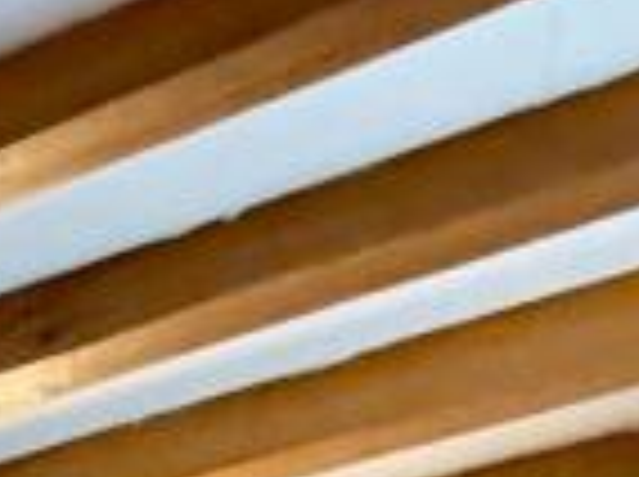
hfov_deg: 12.6
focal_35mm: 101
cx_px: -1080
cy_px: 1485
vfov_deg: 10.1
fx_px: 1861
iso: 500
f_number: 2.2
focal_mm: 2.22
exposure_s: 1/50
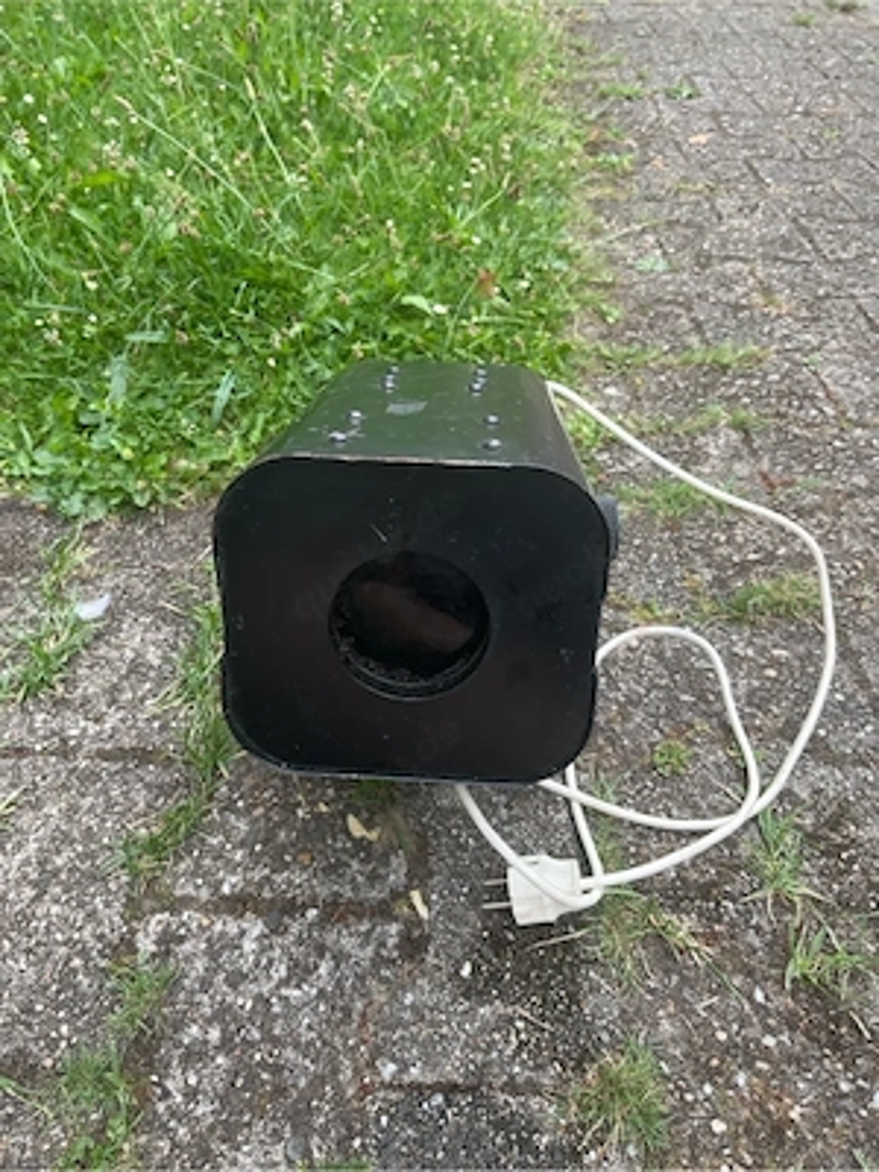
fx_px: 880
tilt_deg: -43.1
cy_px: 586
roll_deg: +0.9
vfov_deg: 67.3
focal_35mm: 26
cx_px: 440
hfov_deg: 53.1
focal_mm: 5.1
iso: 125
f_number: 1.6
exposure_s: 1/75
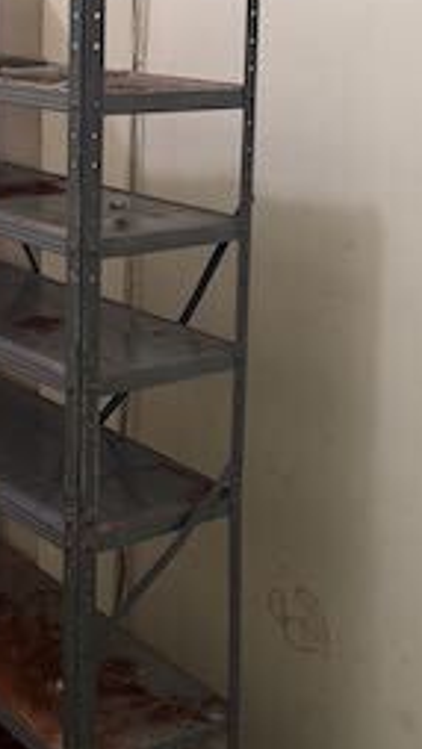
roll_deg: -1.5
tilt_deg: -13.1
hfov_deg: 18.0
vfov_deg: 31.6
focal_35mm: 66
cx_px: 59
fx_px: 1312
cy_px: 239
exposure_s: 1/60
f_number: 1.78
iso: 160
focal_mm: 6.76
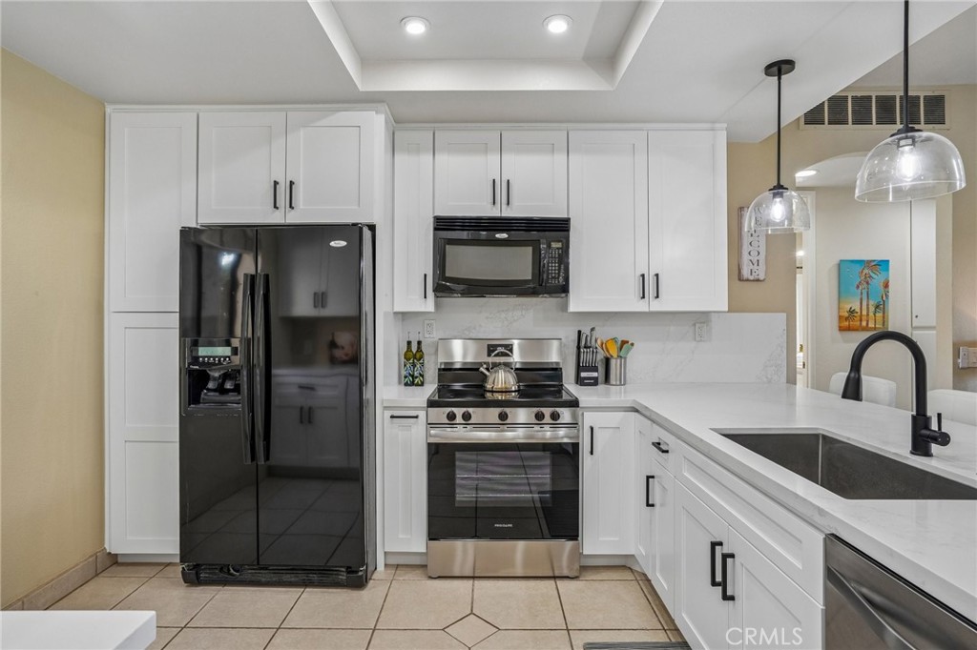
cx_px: 488
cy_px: 325
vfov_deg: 67.3
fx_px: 488
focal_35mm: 18
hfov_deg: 90.0
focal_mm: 18
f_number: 8
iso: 400
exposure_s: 1/20
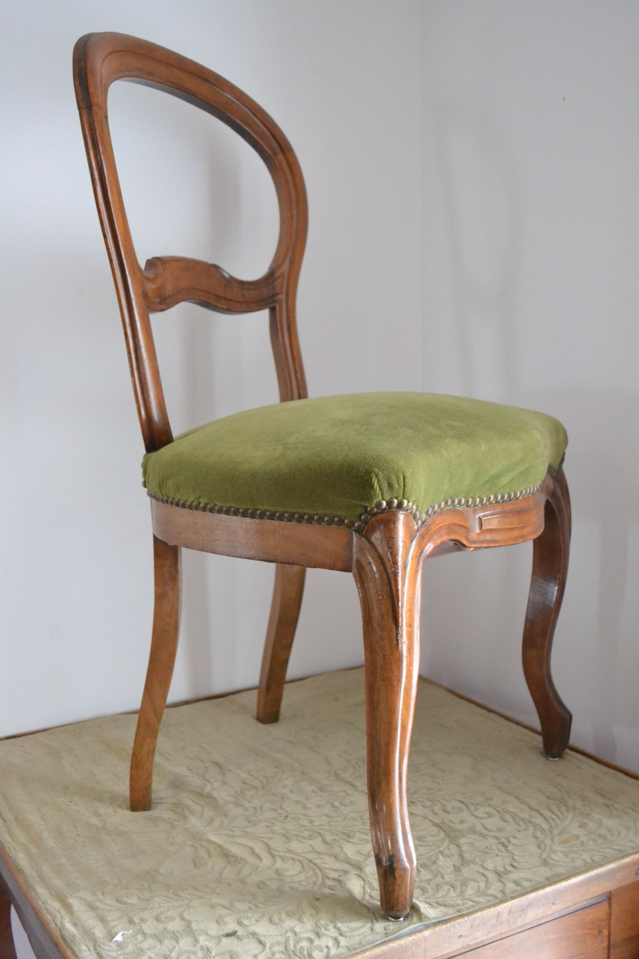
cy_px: 480
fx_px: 1038
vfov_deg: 49.6
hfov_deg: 34.2
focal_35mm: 39
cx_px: 320
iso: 3200
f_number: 4.2
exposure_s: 1/100
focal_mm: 26
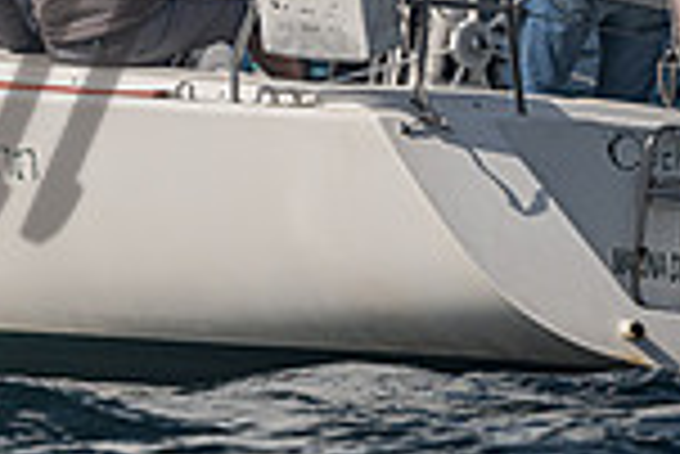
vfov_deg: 1.0
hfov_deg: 1.5
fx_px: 25335
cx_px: -248
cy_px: -380
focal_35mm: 1340
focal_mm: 340
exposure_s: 1/5000
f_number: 6.3
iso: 320
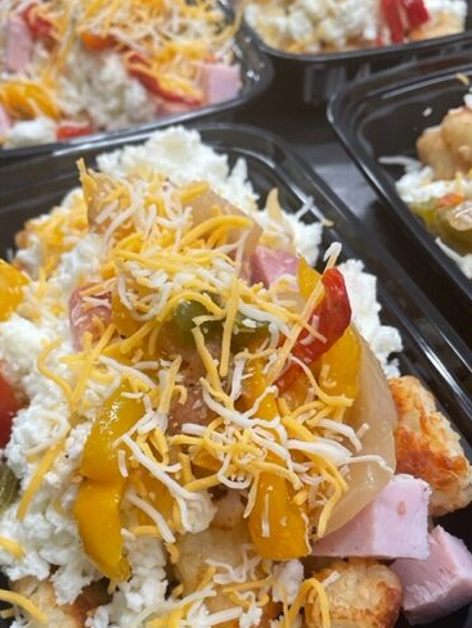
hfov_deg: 41.7
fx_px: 618
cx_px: 202
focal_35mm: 34
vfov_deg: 53.5
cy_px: 379
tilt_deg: -50.6
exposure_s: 1/111
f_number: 1.6
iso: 125
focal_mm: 4.2
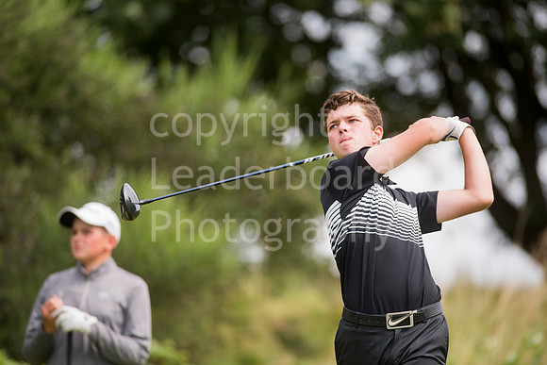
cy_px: 182
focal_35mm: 300
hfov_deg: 6.9
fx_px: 4559
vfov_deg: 4.6
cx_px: 274
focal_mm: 300
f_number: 4.5
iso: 400
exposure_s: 1/2000
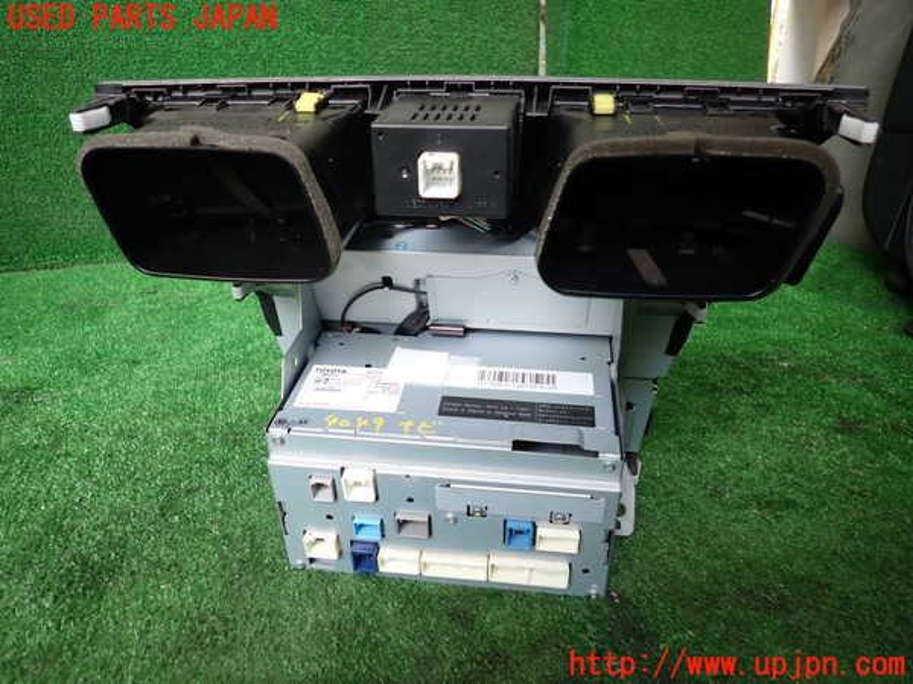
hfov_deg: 69.4
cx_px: 456
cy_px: 342
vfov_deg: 54.9
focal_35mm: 25
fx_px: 659
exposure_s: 1/30
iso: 200
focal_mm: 4.5
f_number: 2
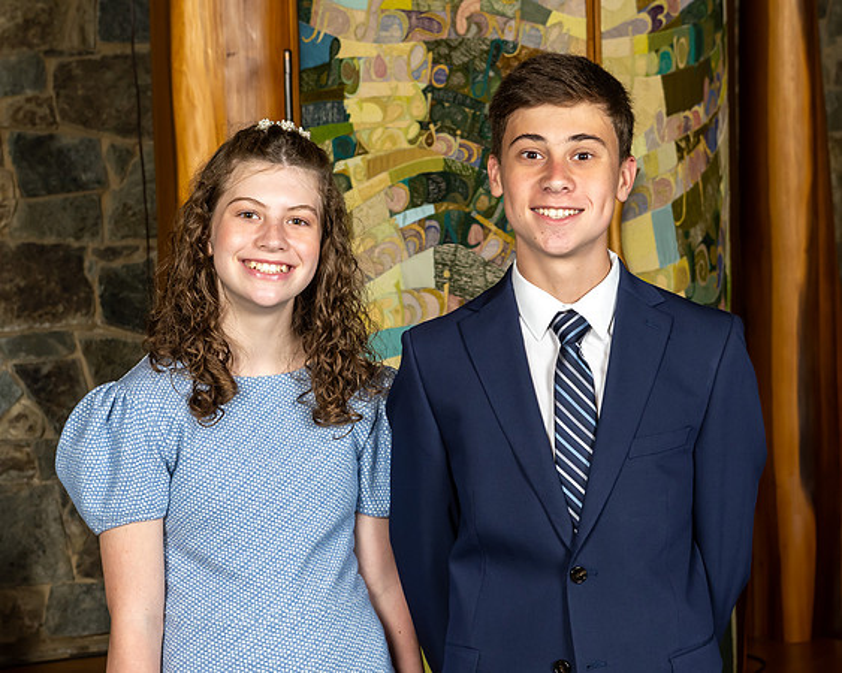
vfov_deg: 16.3
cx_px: 403
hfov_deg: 20.3
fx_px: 2347
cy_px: 330
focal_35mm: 94
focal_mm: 55
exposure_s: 1/200
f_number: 7.1
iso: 640
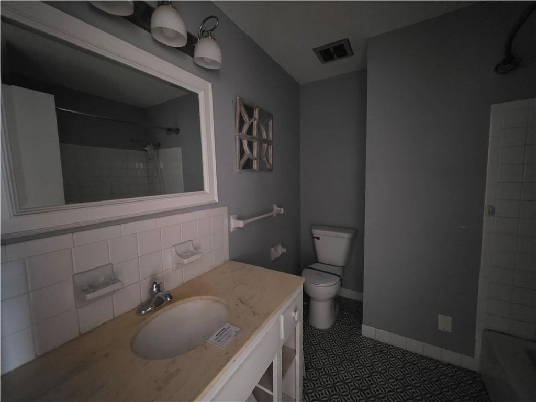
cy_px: 201
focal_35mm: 13
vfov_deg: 89.9
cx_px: 268
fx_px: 201
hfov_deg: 106.2
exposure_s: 1/20
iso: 2500
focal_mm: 2.2
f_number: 1.9
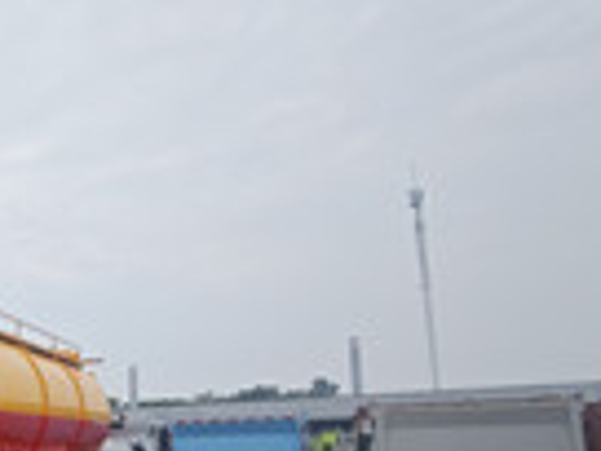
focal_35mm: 36
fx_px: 625
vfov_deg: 37.3
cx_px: -119
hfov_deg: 38.2
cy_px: 398
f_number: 2.2
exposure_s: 1/365
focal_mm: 2.16
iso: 50
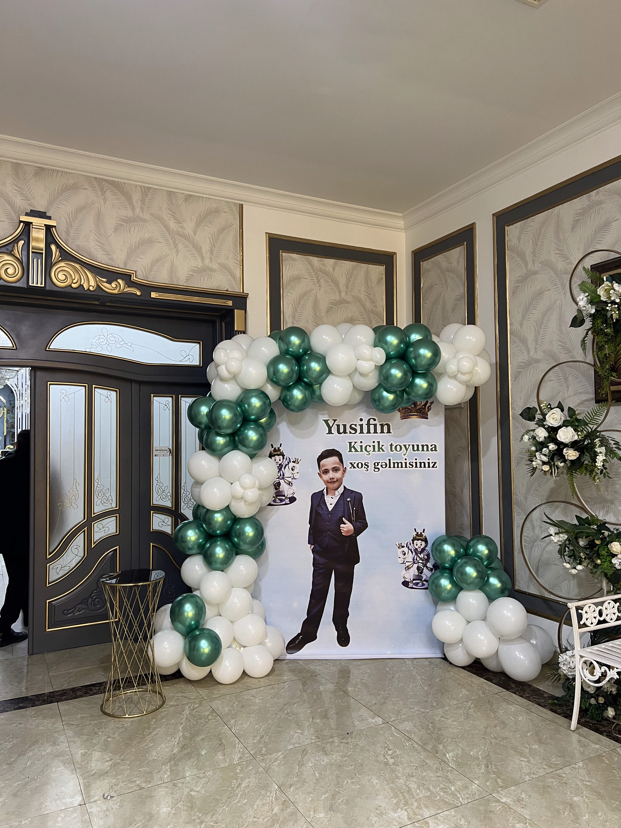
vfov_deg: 67.3
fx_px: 622
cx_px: 310
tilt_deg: +3.7
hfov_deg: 53.1
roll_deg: +1.2
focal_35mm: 26
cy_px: 414
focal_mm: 5.7
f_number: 1.5
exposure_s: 1/50
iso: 160
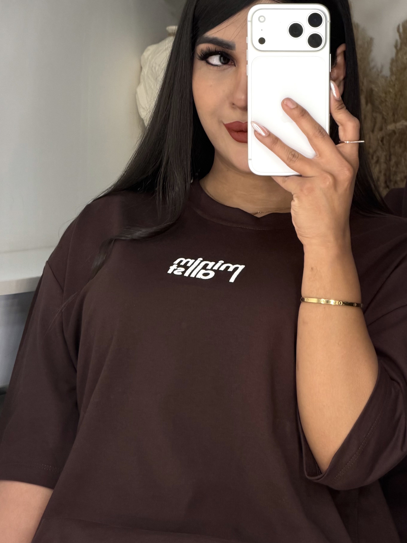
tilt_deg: -8.2
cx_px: 235
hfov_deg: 9.4
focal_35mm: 158
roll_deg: -0.6
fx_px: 2477
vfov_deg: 12.5
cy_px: 332
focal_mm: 16.89
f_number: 2.8
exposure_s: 1/100
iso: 64
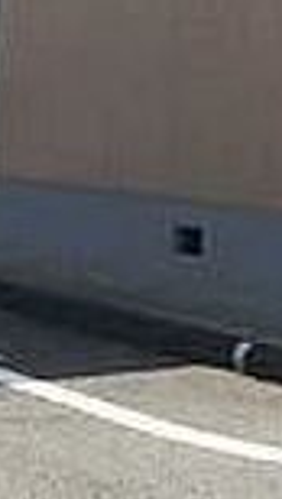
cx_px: 762
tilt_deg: +10.0
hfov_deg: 8.2
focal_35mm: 131
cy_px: -272
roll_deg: +0.3
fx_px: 1736
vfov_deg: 15.0
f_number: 2.2
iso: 25
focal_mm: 4.15
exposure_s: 1/2404
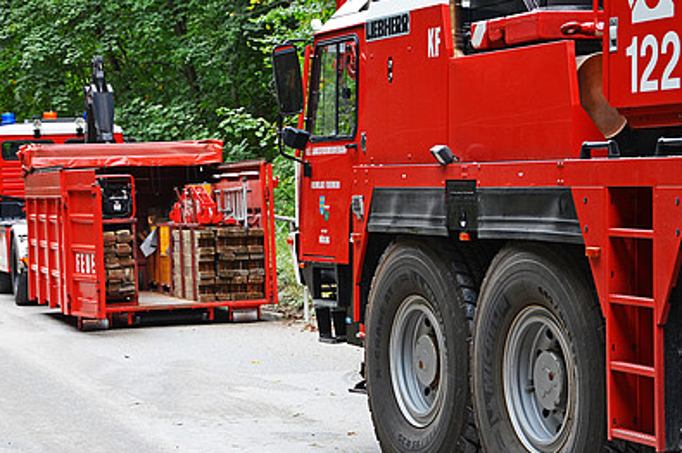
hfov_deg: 17.2
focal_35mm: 119
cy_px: 233
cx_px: 358
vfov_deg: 11.5
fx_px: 2251
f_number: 5.3
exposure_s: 1/60
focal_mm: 66
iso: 800
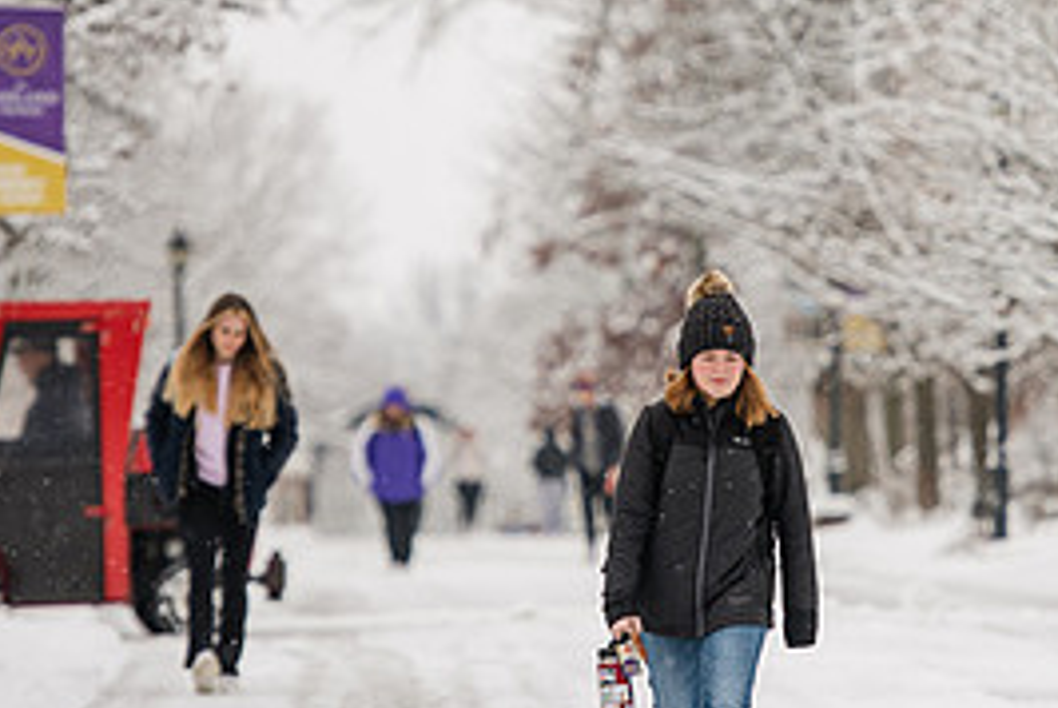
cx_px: 736
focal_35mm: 381
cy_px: 288
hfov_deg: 5.4
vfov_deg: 3.6
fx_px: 11209
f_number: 3.2
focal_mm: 175
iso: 125
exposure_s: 1/640
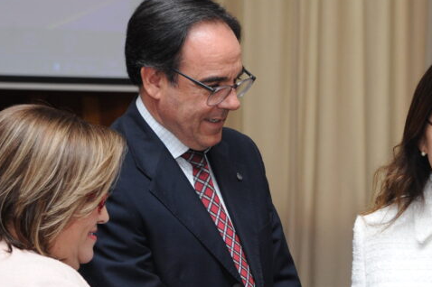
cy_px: 201
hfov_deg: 12.3
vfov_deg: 8.2
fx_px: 2003
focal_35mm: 167
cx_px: 352
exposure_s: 1/250
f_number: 5.6
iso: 2000
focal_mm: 78
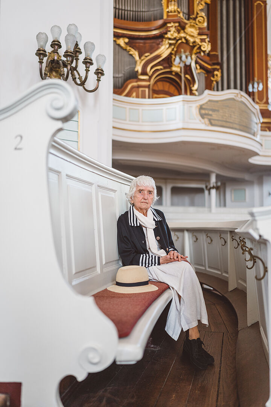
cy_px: 204
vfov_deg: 54.4
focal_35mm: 35
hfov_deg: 37.9
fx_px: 395
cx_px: 136
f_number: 1.4
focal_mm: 35
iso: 200
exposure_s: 1/250
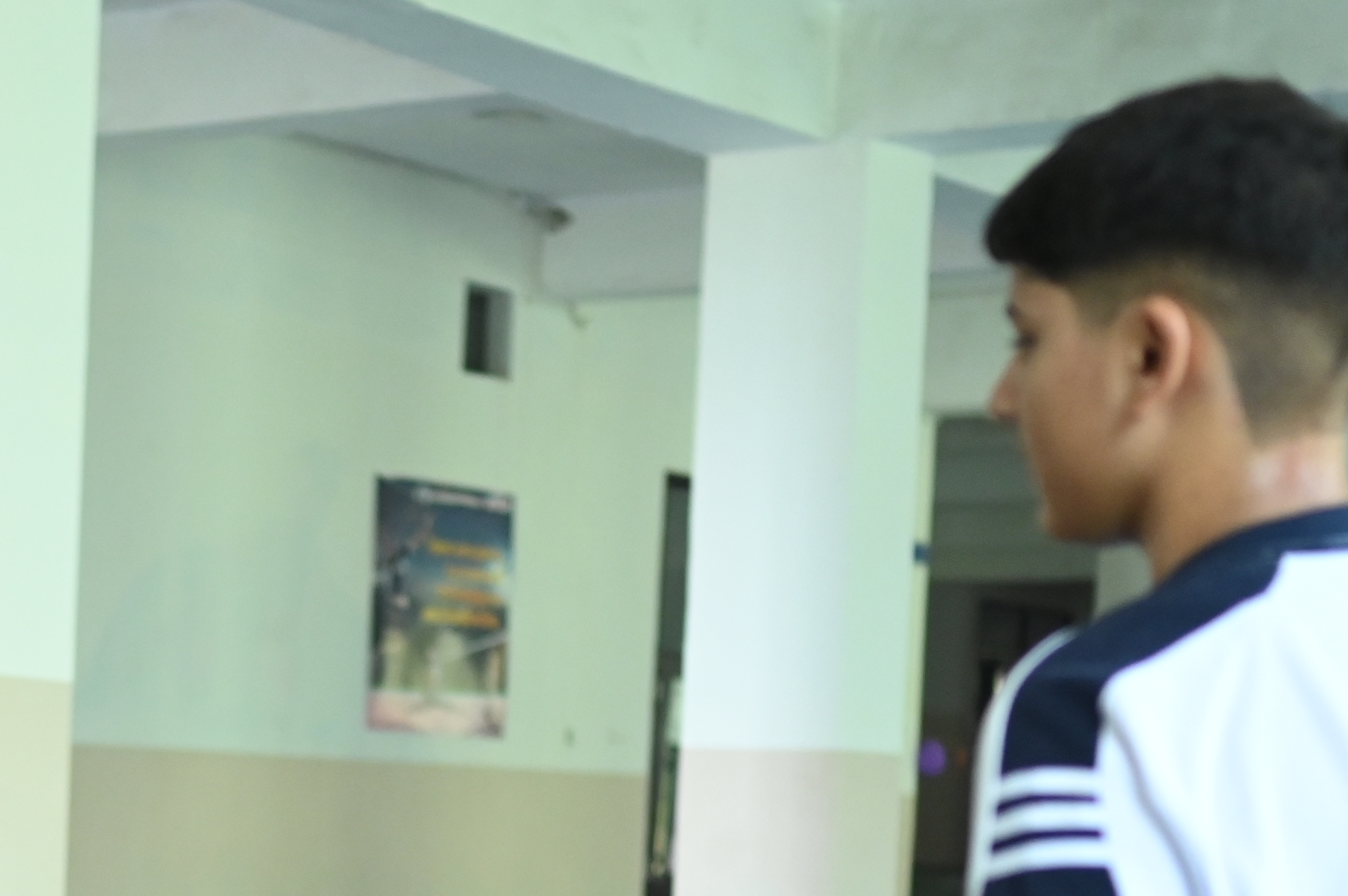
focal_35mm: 108
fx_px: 4041
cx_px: -18
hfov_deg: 18.4
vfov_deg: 12.4
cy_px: 1092
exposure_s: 1/250
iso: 1600
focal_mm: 35
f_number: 1.8
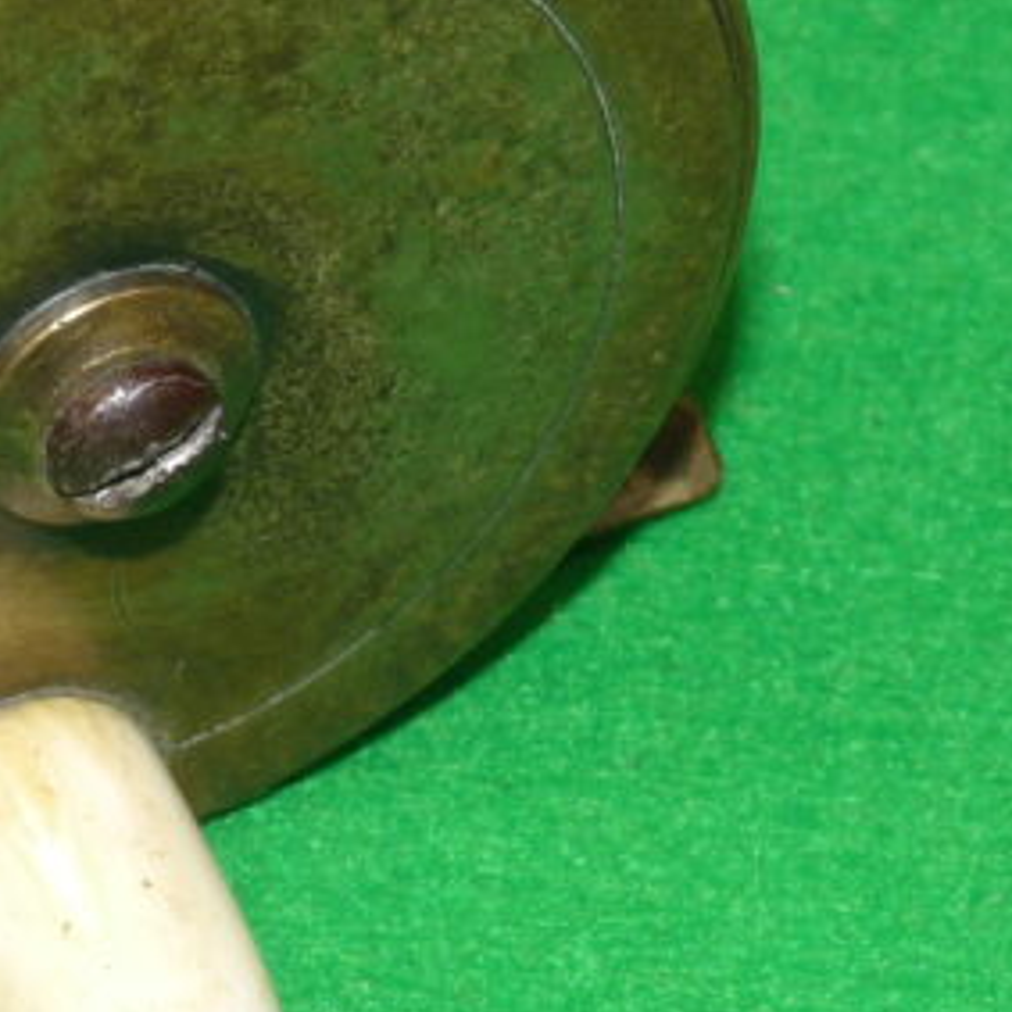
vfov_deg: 7.8
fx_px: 7409
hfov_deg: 7.8
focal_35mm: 224
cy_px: 283
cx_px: -118
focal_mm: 12.4
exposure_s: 1/40
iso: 100
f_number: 4
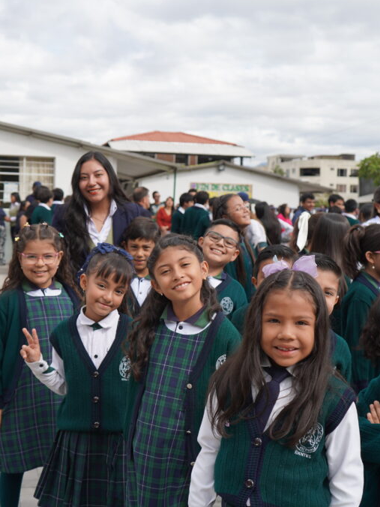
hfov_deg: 28.5
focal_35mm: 51
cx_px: 167
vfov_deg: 37.5
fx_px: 746
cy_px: 253
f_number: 4.5
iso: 100
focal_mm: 35
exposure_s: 1/400
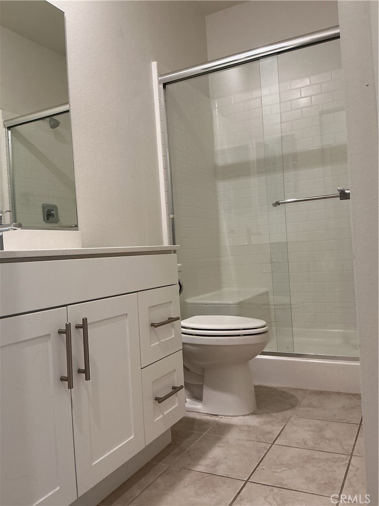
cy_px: 253
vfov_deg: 61.7
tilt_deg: -0.6
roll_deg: +3.2
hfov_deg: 48.2
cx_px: 190
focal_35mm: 29
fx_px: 423
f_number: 1.8
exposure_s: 1/60
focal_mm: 3
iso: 80
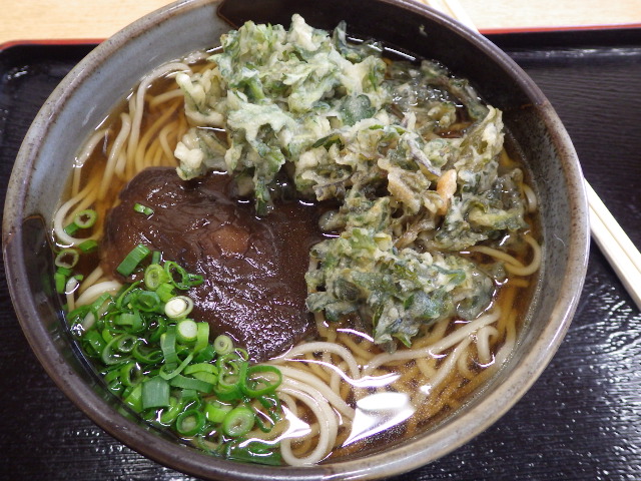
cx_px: 320
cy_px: 240
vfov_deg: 45.4
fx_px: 574
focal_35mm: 31
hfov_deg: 58.4
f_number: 2.3
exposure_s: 1/50
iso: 400
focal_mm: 5.5
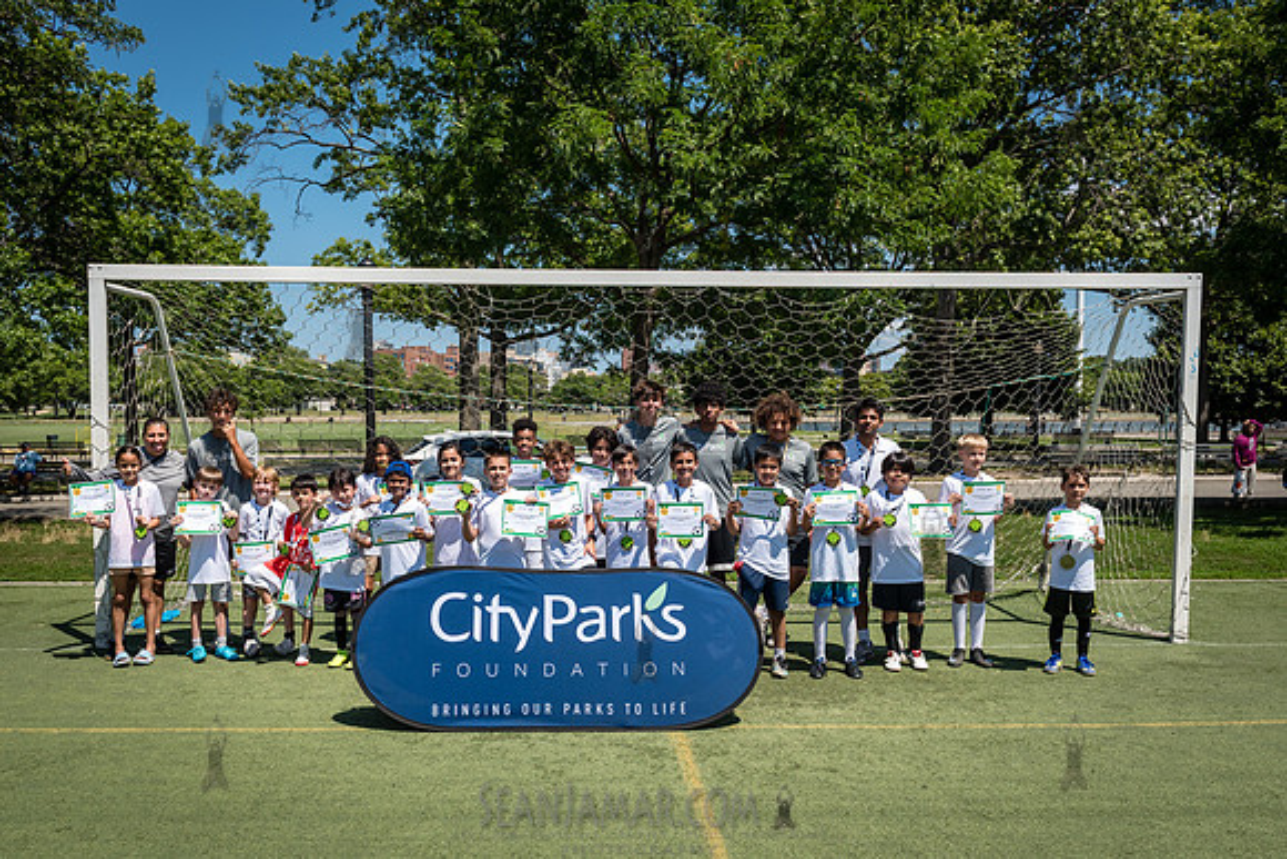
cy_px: 481
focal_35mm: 32
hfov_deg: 58.2
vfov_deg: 40.7
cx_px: 621
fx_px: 1157
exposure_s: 1/1000
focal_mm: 27
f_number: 5.6
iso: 200
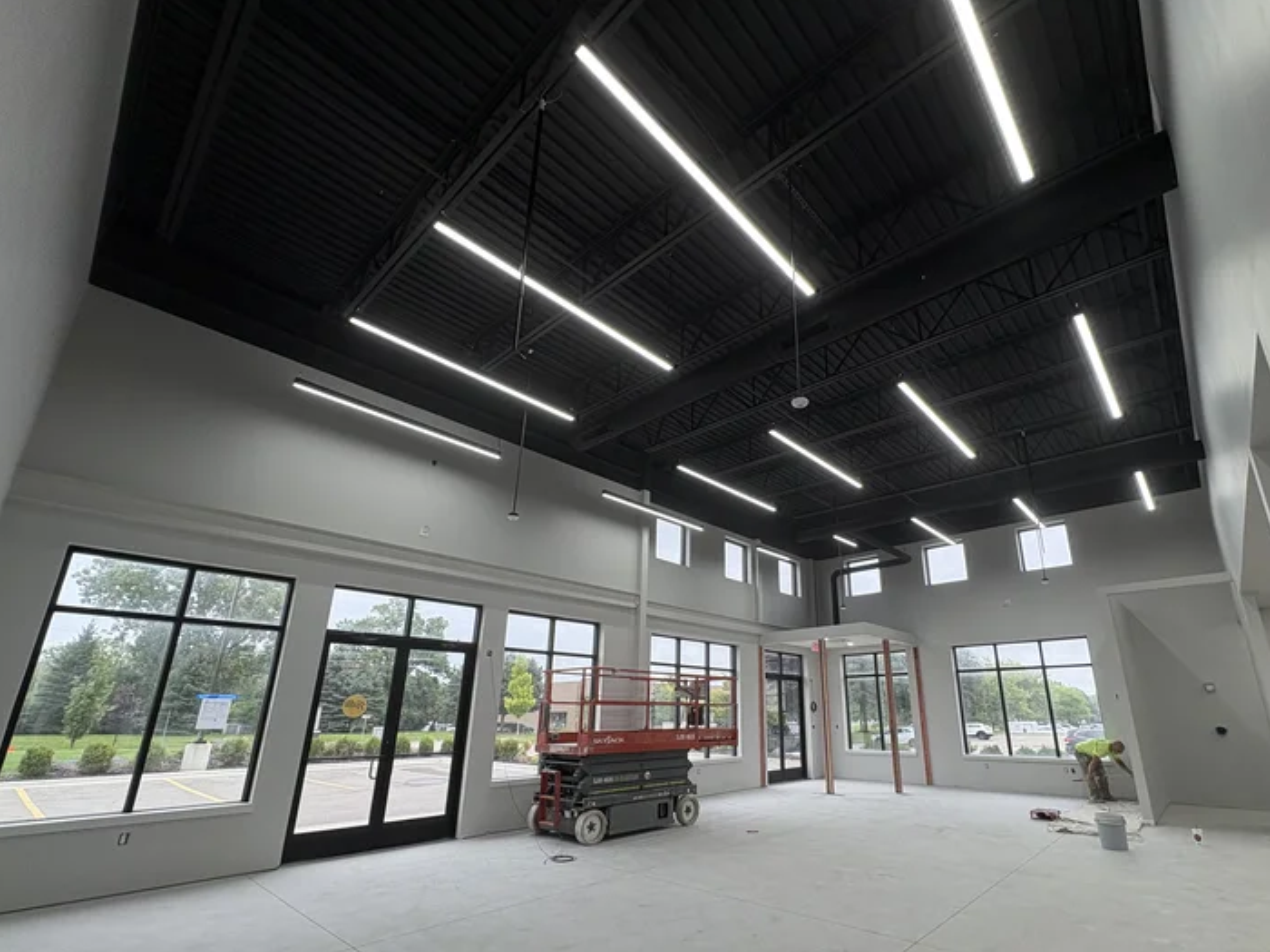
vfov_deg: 77.7
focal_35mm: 16
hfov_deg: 94.0
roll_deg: +0.5
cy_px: 539
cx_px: 715
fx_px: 587
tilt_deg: +18.5
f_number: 2.2
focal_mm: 2.22
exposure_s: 1/133
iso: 80
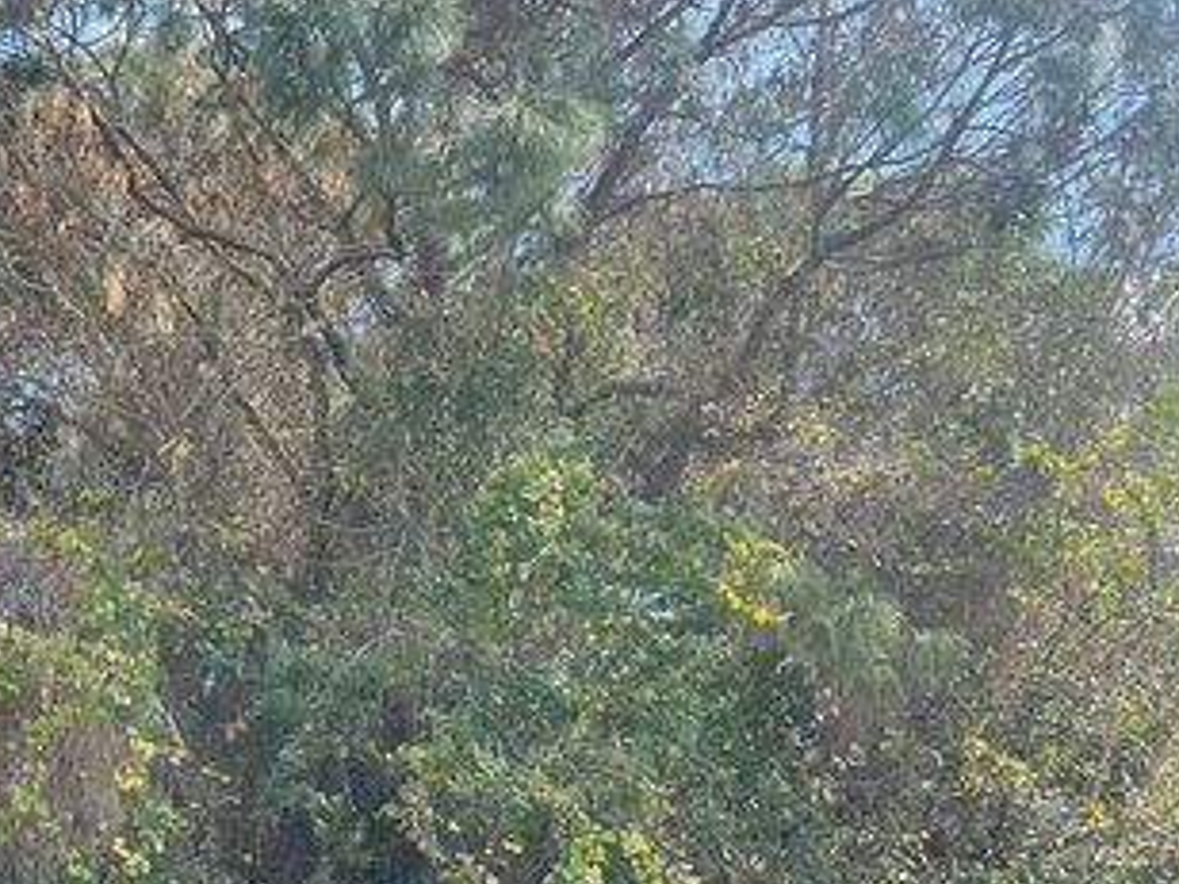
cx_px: 61
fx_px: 1771
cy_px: 785
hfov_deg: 34.2
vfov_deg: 27.1
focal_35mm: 52
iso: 32
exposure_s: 1/1266
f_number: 1.6
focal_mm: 5.1
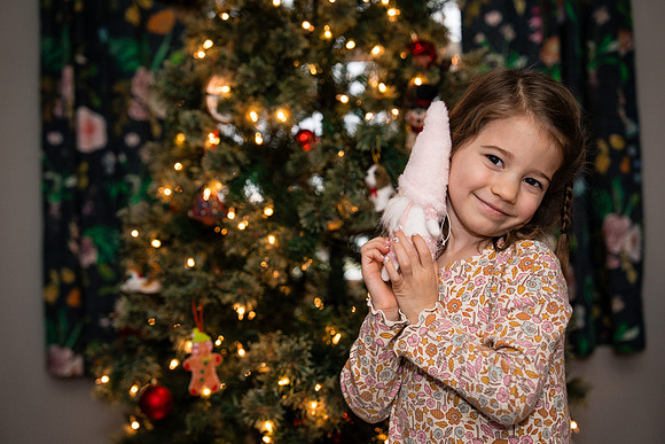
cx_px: 332
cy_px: 222
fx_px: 961
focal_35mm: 52
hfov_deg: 38.2
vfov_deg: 26.0
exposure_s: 1/250
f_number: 2.8
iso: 1000
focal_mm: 52
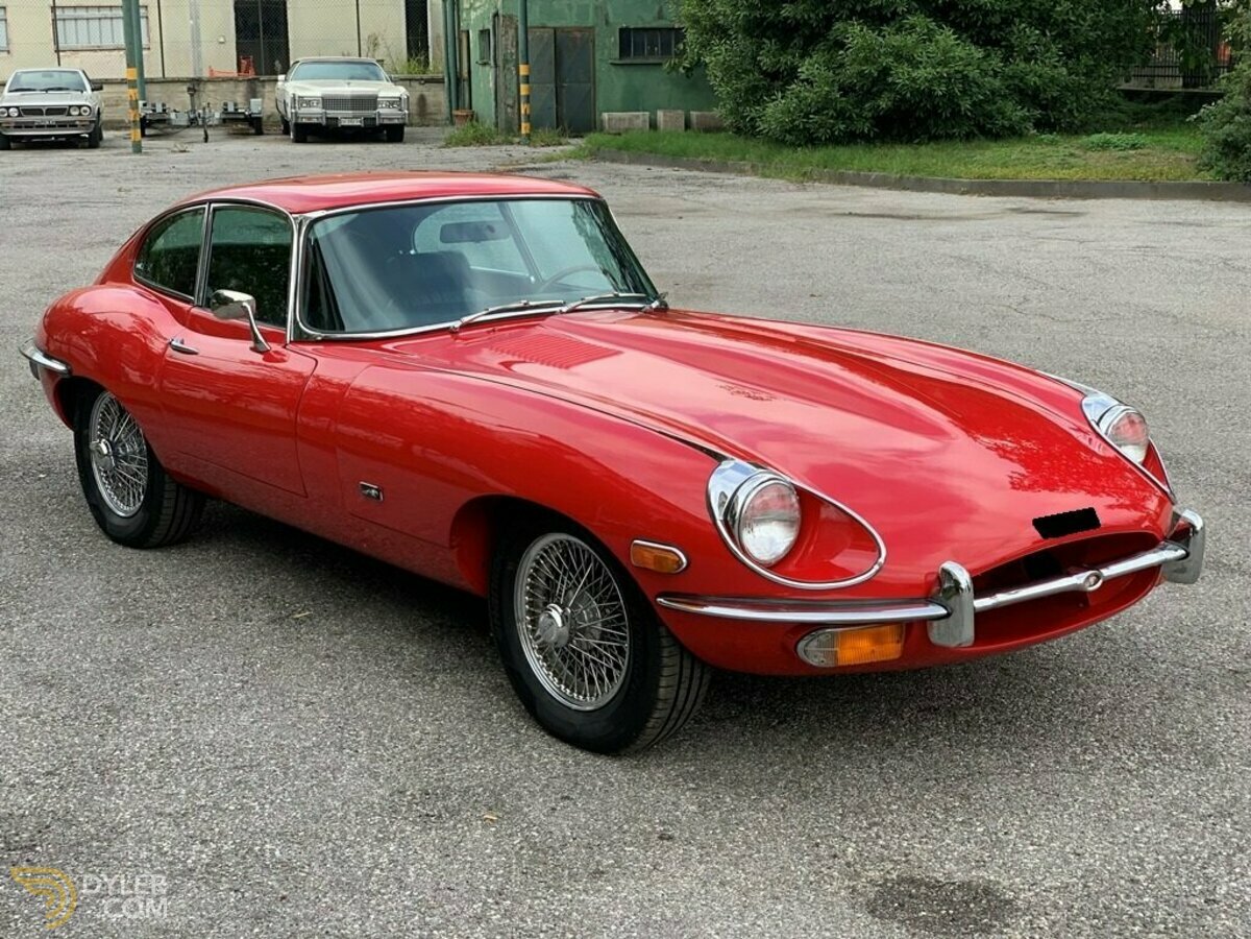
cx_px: 626
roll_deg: +0.5
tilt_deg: -12.5
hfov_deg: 36.8
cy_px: 470
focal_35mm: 52
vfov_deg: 28.0
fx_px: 1879
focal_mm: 6
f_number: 2.4
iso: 16
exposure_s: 1/122
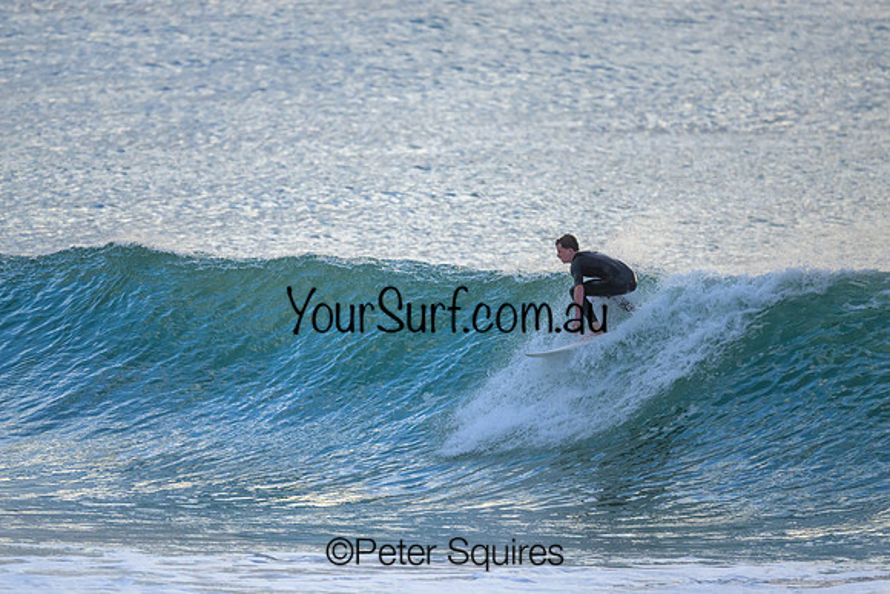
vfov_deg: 1.7
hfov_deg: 2.6
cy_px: 297
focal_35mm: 800
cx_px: 445
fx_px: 19781
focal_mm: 800
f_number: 6.3
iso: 2000
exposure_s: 1/2500
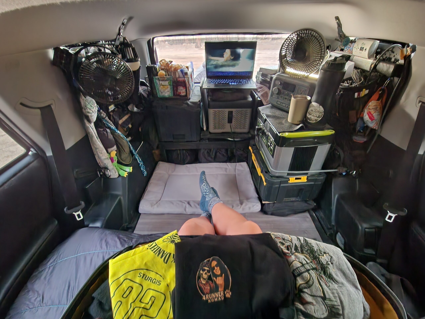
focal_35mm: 13
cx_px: 212
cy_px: 160
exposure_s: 1/4
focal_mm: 2.2
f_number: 2.2
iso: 2500
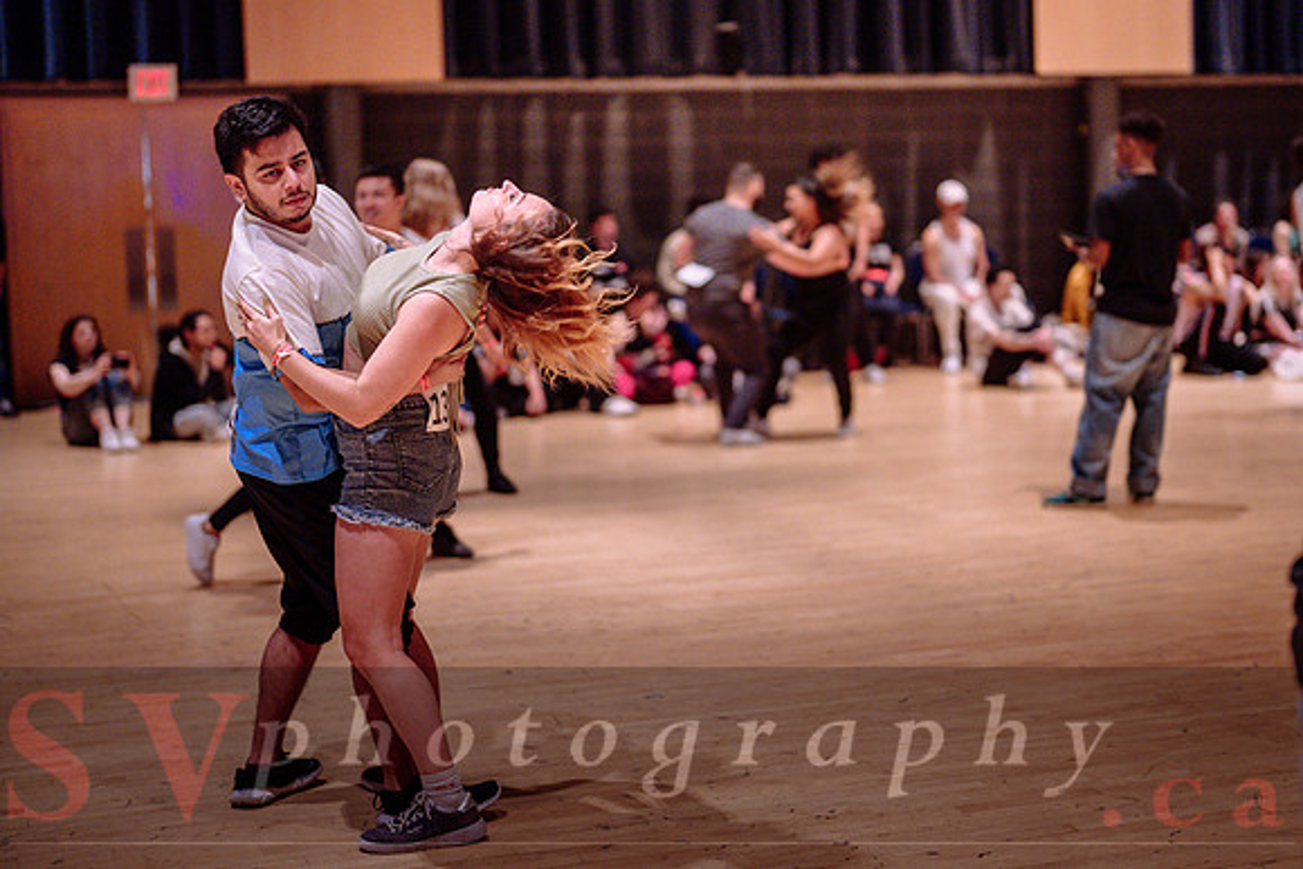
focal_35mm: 63
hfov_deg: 32.0
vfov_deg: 21.6
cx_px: 719
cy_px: 370
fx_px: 2273
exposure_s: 1/250
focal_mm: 50
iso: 1600
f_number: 1.2
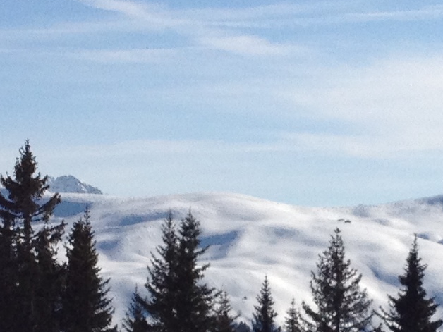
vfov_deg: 8.1
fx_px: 2329
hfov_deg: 10.8
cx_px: 367
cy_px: 324
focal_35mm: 182
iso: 64
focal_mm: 4.28
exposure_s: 1/4608
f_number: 2.4
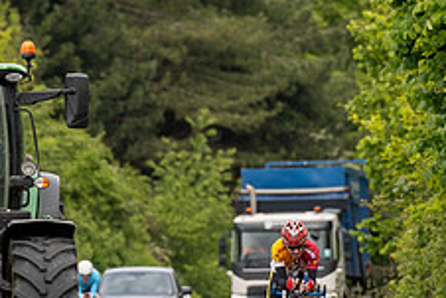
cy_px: 252
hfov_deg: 2.5
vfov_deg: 1.7
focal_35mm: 823
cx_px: 291
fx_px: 10202
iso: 200
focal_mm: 200
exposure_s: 1/1000
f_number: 3.5
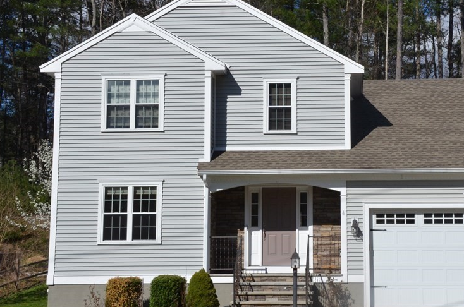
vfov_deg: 20.2
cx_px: 311
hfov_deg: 29.9
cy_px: 150
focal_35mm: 67
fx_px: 862
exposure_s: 1/800
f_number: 14
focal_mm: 32
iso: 800
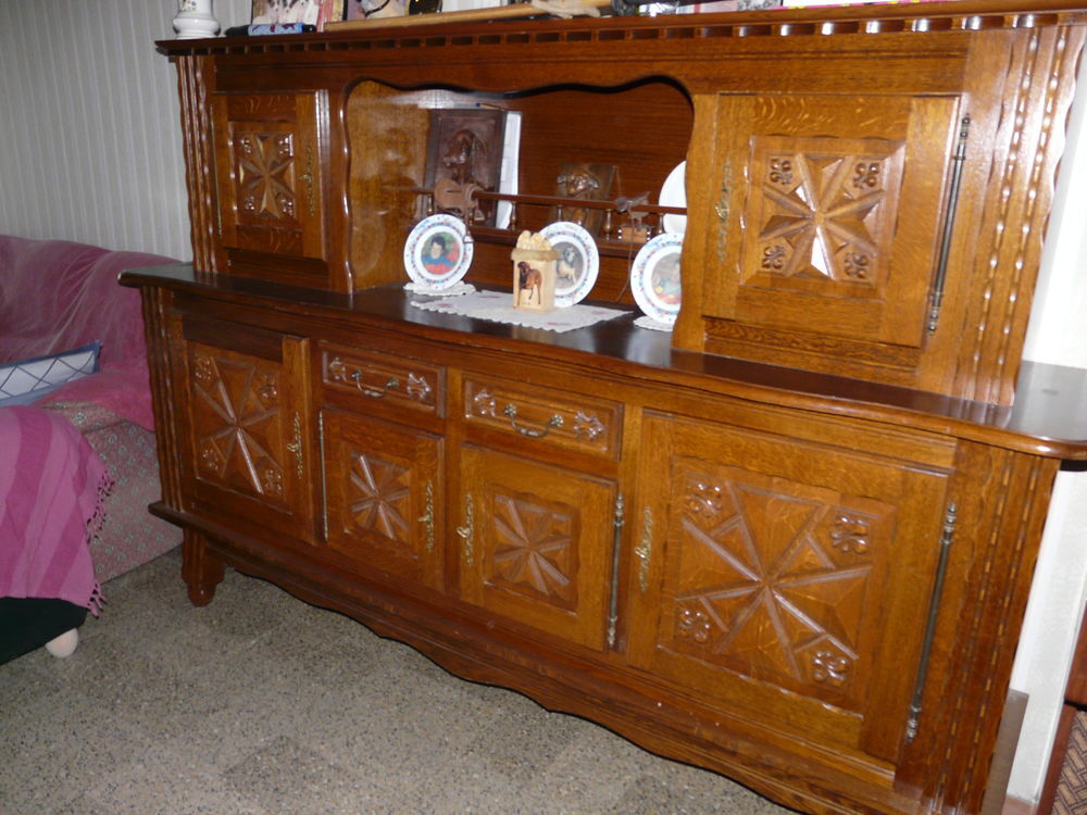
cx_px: 544
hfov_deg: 63.4
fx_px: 879
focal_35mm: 28
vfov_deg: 49.7
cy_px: 408
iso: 125
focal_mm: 4.6
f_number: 2.8
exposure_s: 1/30
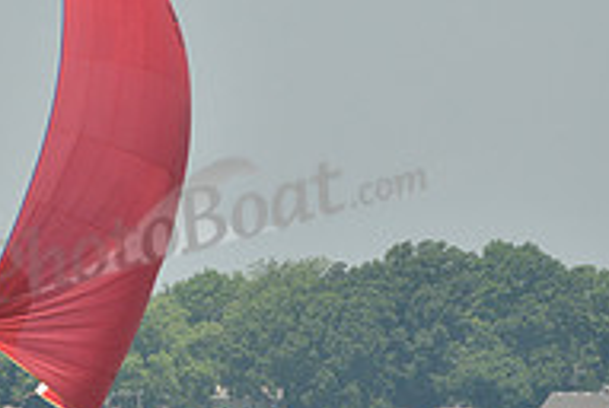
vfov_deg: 1.1
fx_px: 20551
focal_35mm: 1213
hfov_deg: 1.7
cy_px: 104
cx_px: -185
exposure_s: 1/1250
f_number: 7.1
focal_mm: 400
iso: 320
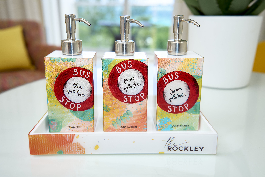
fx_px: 258
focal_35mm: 35
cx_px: 132
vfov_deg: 37.9
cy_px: 88
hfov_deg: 54.4
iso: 100
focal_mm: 35
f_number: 3.5
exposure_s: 1/200
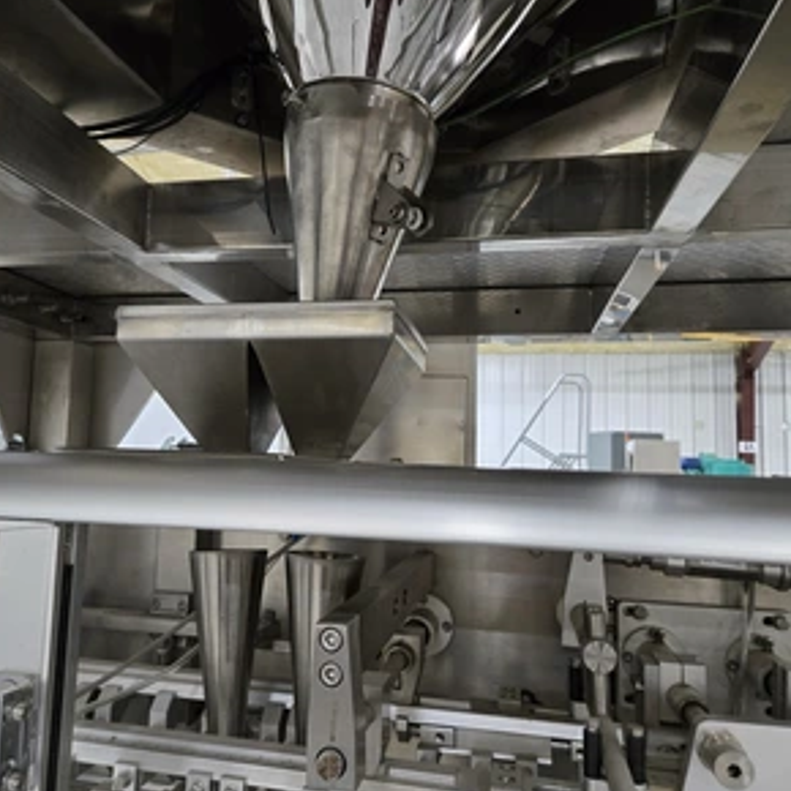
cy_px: 387
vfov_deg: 57.3
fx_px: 724
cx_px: 335
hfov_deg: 57.0
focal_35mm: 28
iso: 400
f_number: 1.8
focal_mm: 5.4
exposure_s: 1/120
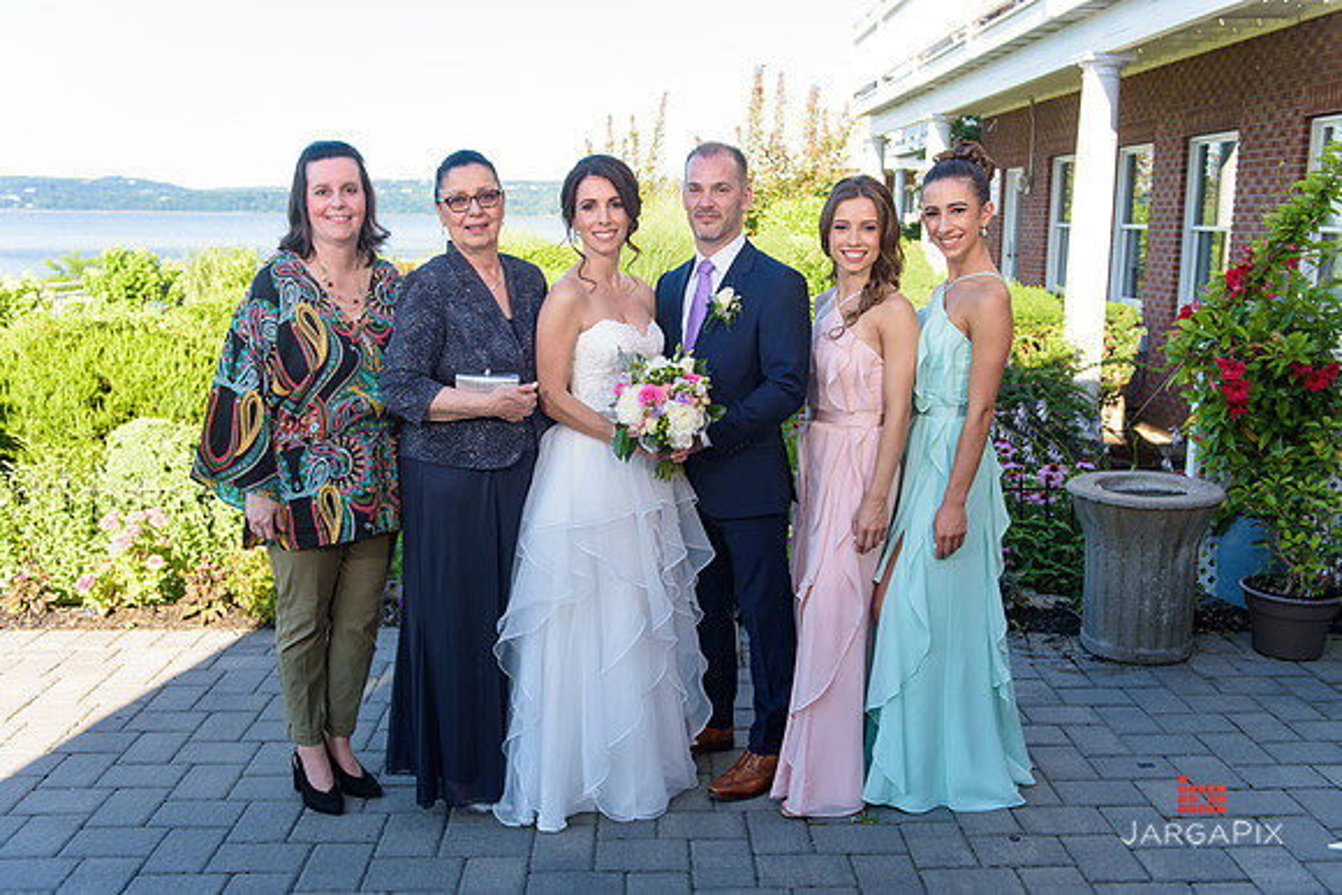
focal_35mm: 34
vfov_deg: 38.9
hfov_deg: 55.8
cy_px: 448
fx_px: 1268
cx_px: 671
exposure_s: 1/250
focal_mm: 34
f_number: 4
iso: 200
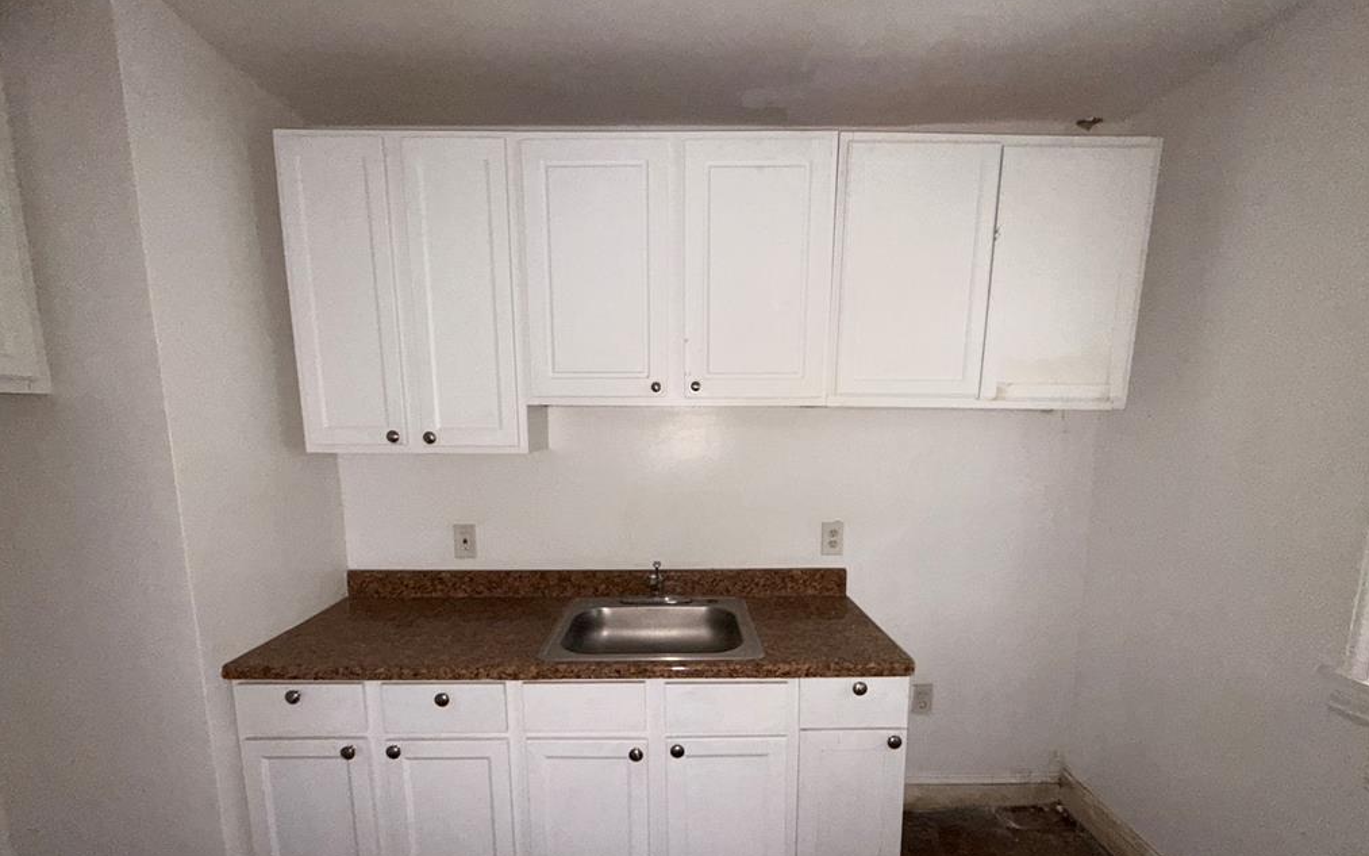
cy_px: 506
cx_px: 681
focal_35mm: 15
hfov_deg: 101.5
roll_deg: +0.3
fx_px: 560
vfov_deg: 74.1
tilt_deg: -7.5
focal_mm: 2.22
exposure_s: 1/60
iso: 200
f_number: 2.2
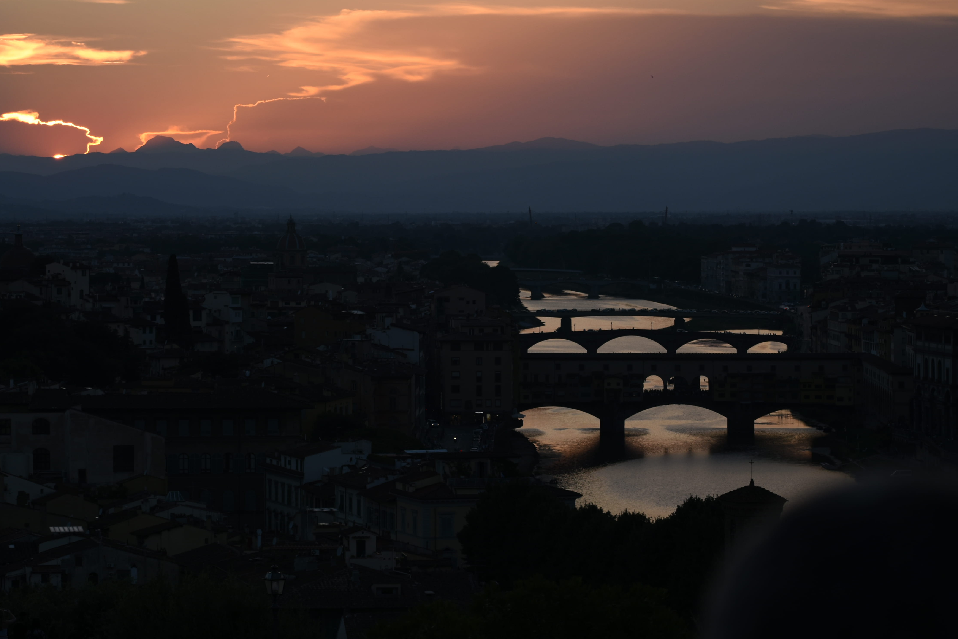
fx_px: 3778
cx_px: 363
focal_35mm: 142
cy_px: 269
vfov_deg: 9.7
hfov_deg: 14.4
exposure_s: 1/320
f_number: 4.5
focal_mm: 70
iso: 100
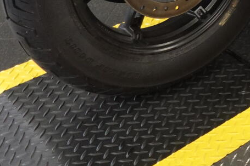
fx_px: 611
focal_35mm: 88
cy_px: -152
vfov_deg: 13.6
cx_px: 355
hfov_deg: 20.4
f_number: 2
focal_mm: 7.6
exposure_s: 1/80
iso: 640
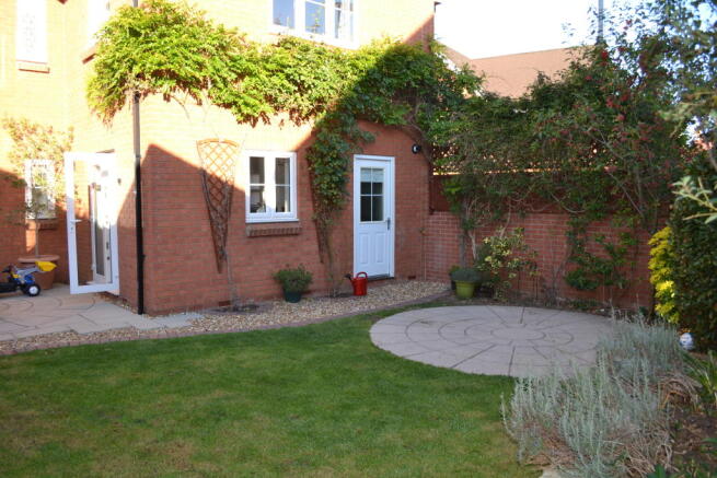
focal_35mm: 27
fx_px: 538
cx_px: 358
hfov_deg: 67.4
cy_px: 239
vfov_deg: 48.0
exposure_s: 1/125
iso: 125
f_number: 4
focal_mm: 18
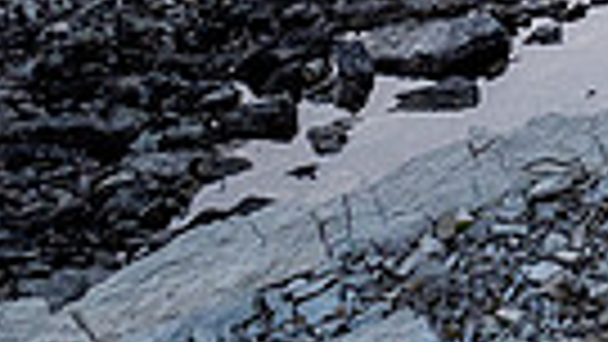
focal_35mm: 112
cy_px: -524
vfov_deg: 9.4
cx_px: 1009
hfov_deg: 16.7
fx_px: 1806
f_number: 8
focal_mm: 12
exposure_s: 1/60
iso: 500
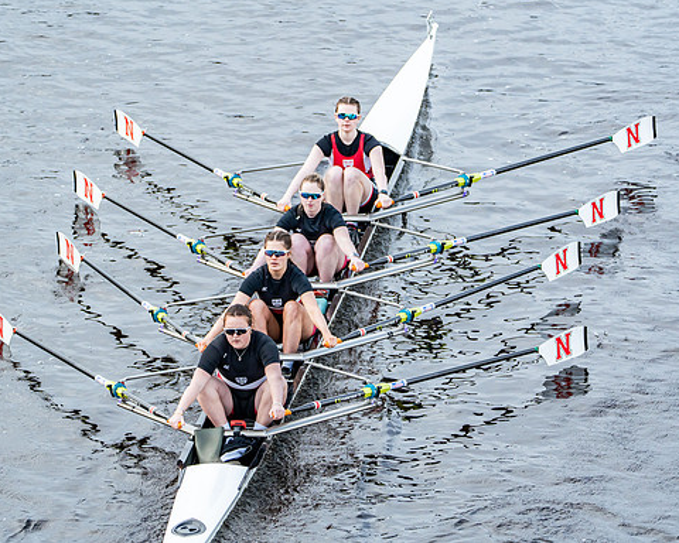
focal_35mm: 289
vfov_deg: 5.4
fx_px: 5808
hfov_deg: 6.7
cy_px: 271
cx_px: 294
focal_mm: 255
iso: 1600
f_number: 5.6
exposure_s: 1/1250
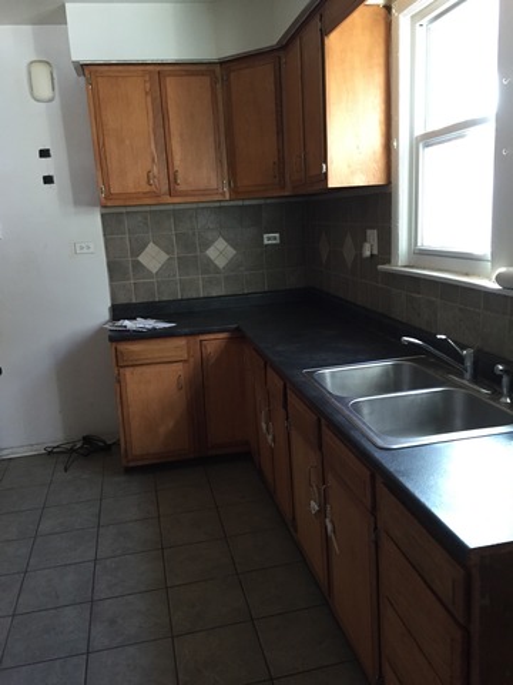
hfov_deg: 48.2
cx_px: 256
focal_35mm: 29
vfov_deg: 61.7
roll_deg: +1.7
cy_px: 342
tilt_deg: -11.2
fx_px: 573
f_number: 2.2
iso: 160
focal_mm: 4.15
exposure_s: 1/30
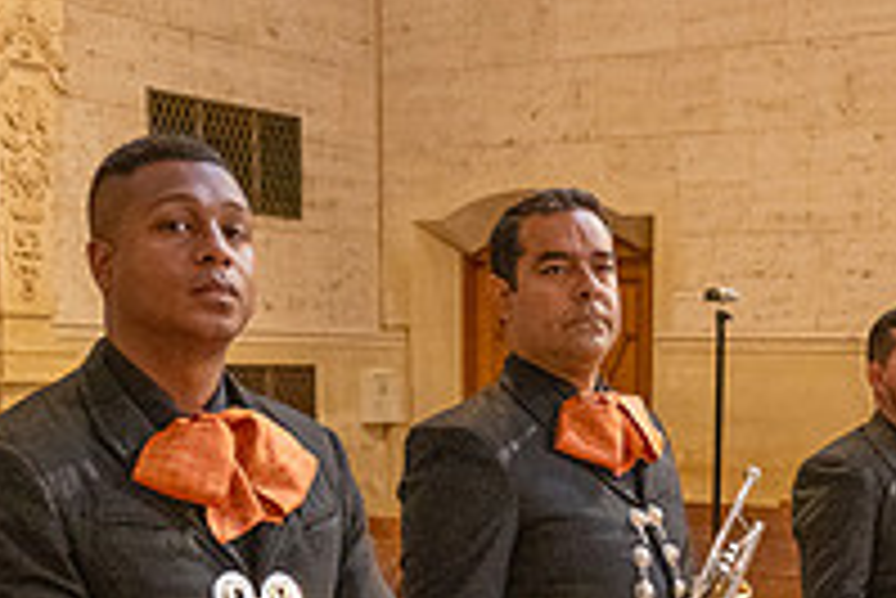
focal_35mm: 70
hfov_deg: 28.4
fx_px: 1743
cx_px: 671
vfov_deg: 18.5
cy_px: 717
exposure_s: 1/200
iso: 2000
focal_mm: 24
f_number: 2.8
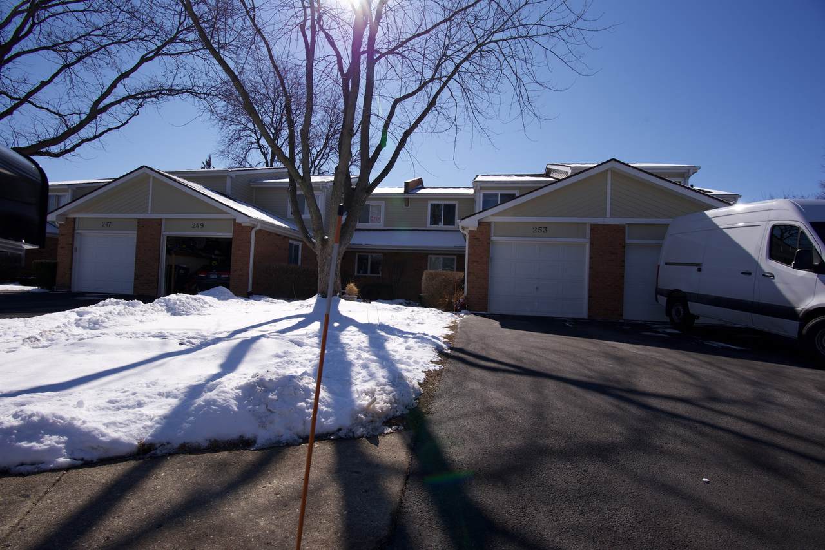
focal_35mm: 17
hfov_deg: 93.3
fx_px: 390
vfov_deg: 70.5
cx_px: 412
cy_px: 275
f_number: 13
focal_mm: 17
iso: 200
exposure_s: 1/500
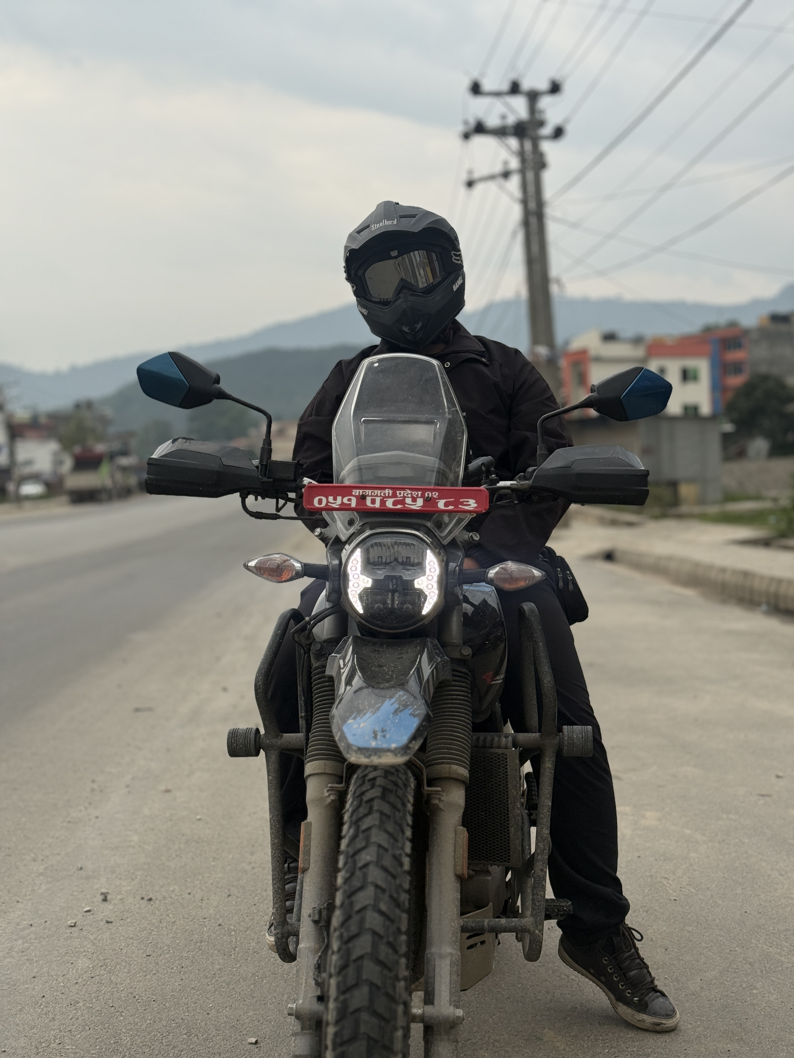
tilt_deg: +0.5
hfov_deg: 30.3
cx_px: 397
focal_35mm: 48
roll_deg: +1.7
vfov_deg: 39.7
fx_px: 1468
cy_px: 529
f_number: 1.78
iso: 64
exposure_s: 1/669
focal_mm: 6.76
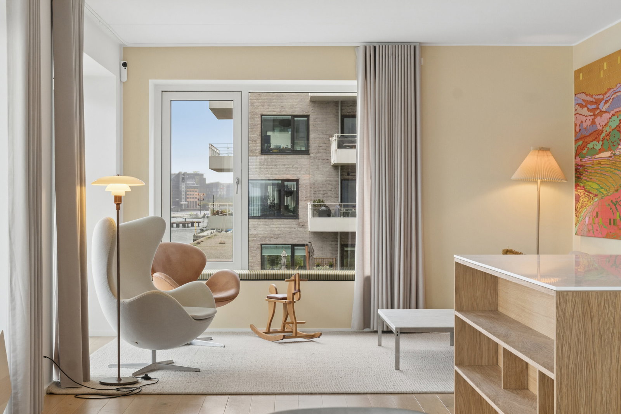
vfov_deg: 22.1
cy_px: 207
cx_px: 310
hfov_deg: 32.6
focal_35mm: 62
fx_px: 1061
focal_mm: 41
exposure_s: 1/60
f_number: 8
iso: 500
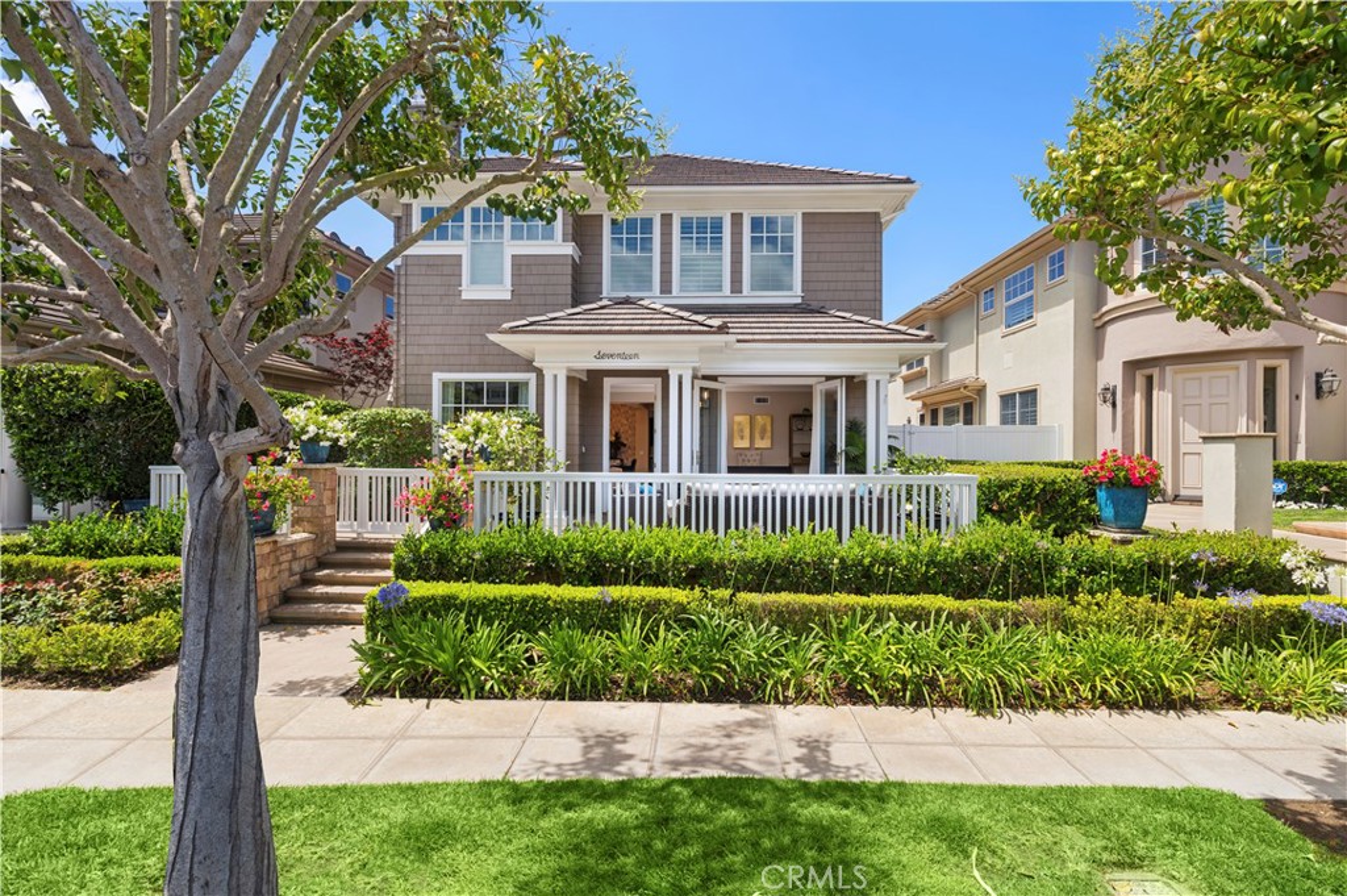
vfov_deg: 73.7
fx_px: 598
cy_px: 448
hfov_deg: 96.8
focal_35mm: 16
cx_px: 674
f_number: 9
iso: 100
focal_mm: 16
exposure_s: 1/100
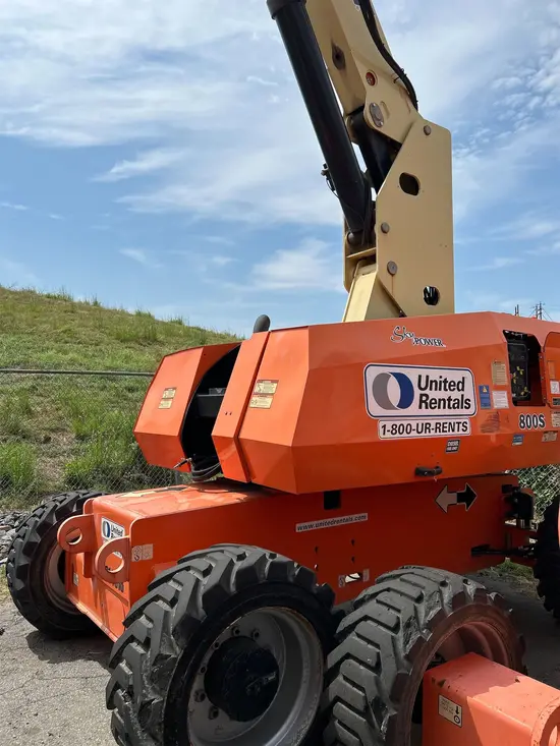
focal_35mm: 26
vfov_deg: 67.3
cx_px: 280
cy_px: 373
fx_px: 561
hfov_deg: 53.1
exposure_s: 1/6579
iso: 50
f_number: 1.5
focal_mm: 5.7
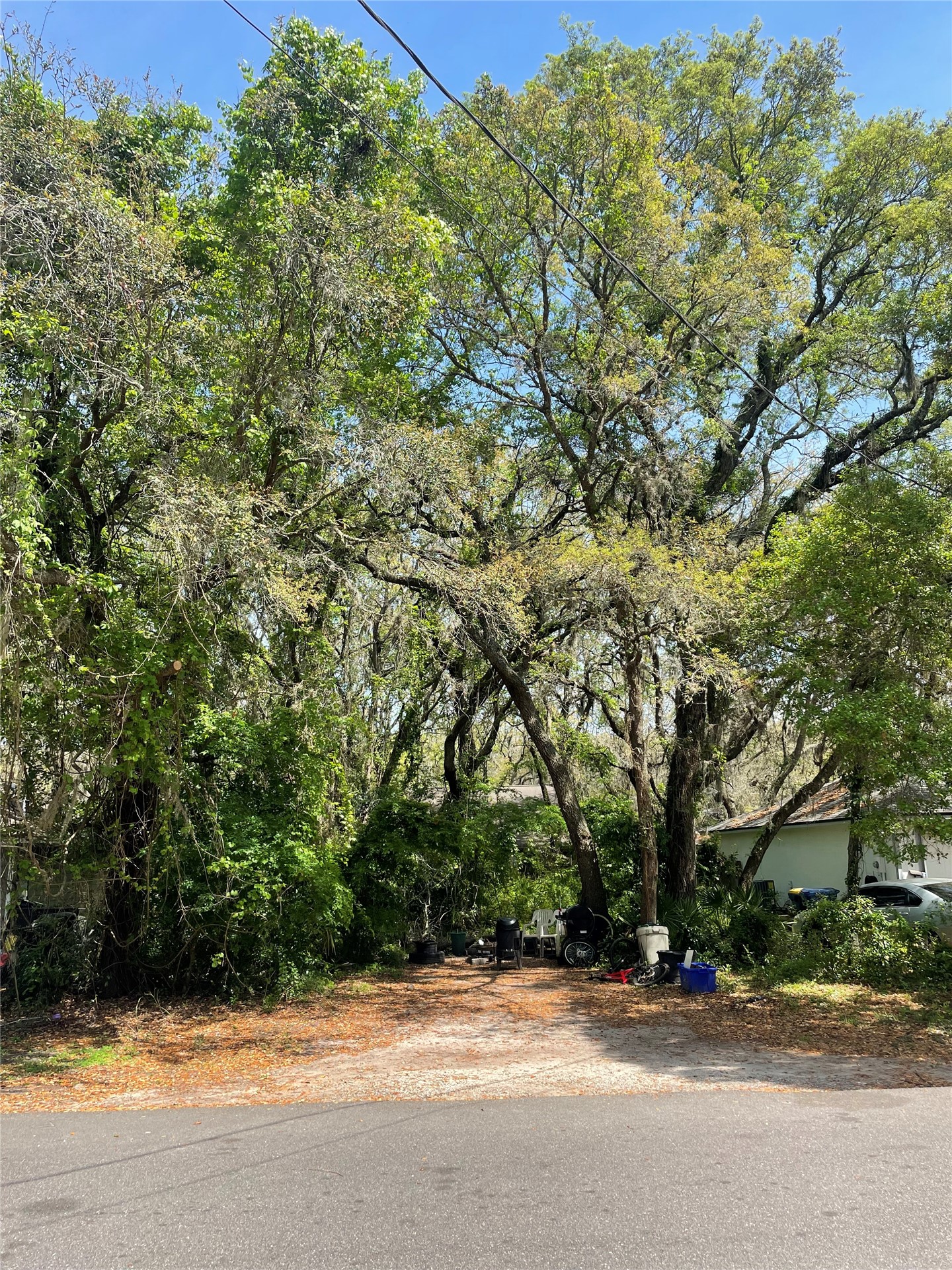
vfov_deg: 67.3
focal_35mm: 26
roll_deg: +0.9
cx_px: 476
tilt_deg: +13.9
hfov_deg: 53.1
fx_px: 953
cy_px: 635
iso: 32
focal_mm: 4.2
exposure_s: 1/412
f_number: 1.6
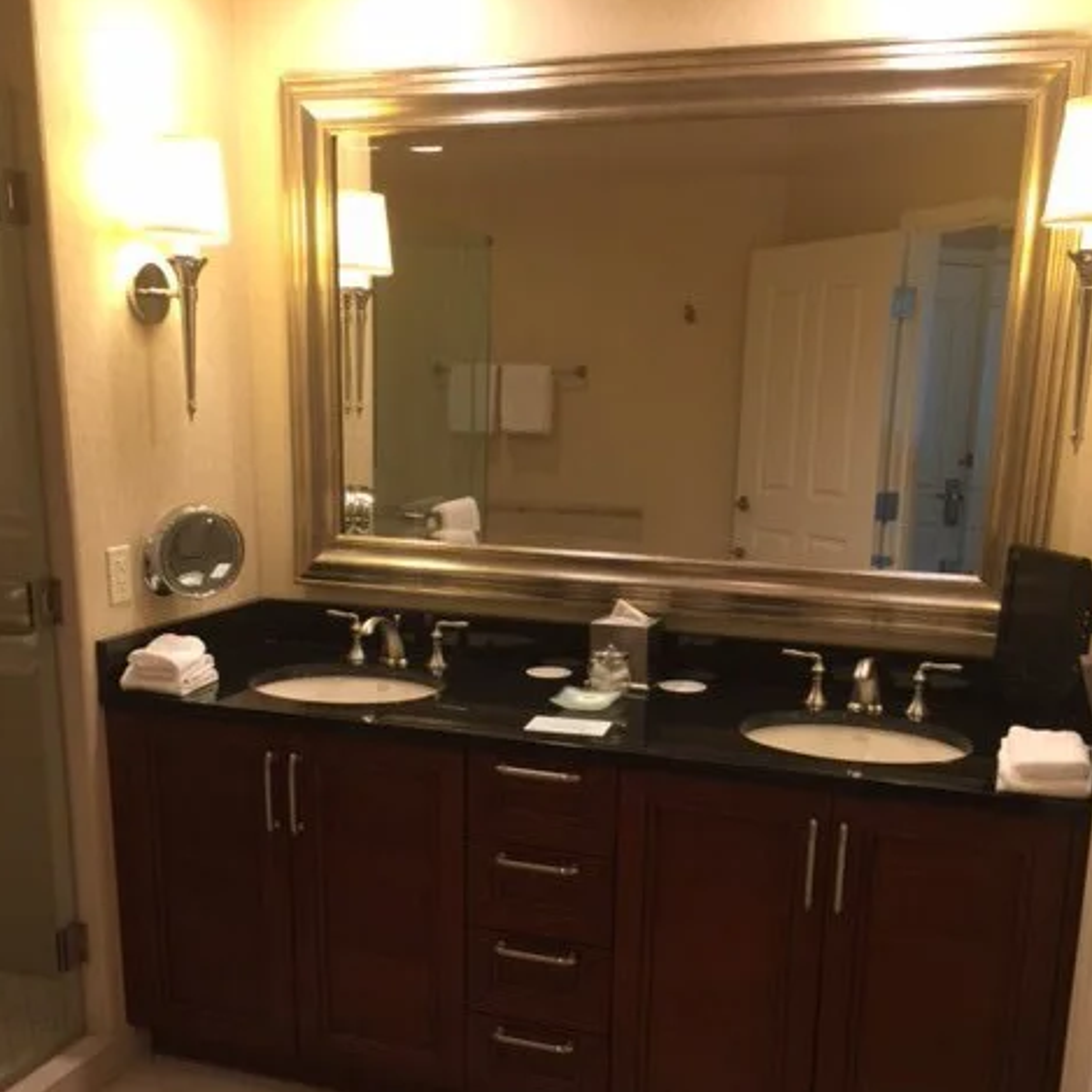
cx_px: 554
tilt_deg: -13.1
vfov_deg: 46.7
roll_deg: -0.5
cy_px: 701
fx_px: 1249
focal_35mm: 35
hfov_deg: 47.2
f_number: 2.2
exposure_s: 1/15
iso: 40
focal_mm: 4.15
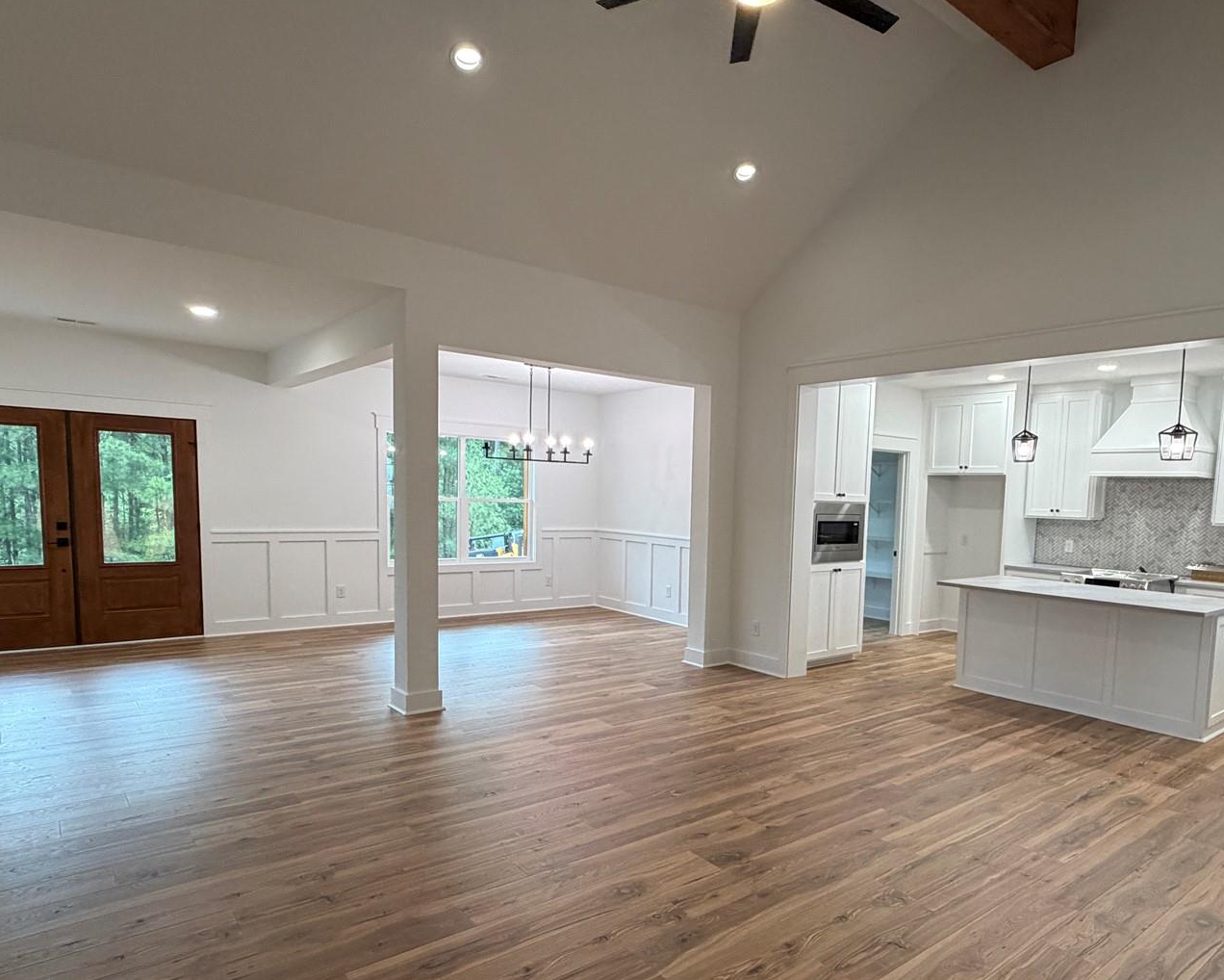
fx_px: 797
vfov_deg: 62.7
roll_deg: -1.7
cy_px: 575
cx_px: 720
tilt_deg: -5.6
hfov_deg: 74.4
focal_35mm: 22
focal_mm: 2.22
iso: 320
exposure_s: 1/120
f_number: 2.2
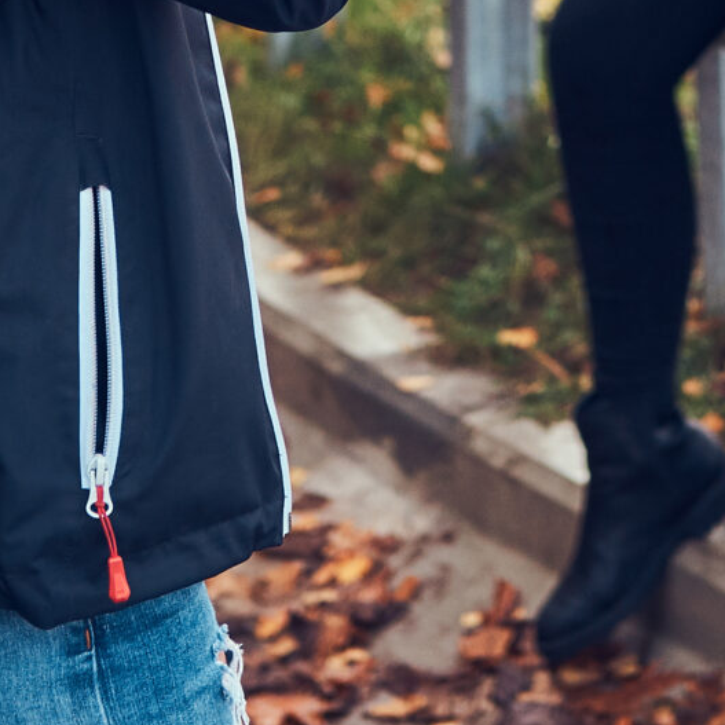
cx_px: 648
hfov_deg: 8.0
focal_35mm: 219
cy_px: -427
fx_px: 5189
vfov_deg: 7.8
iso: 320
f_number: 2.8
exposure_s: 1/1000
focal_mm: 35
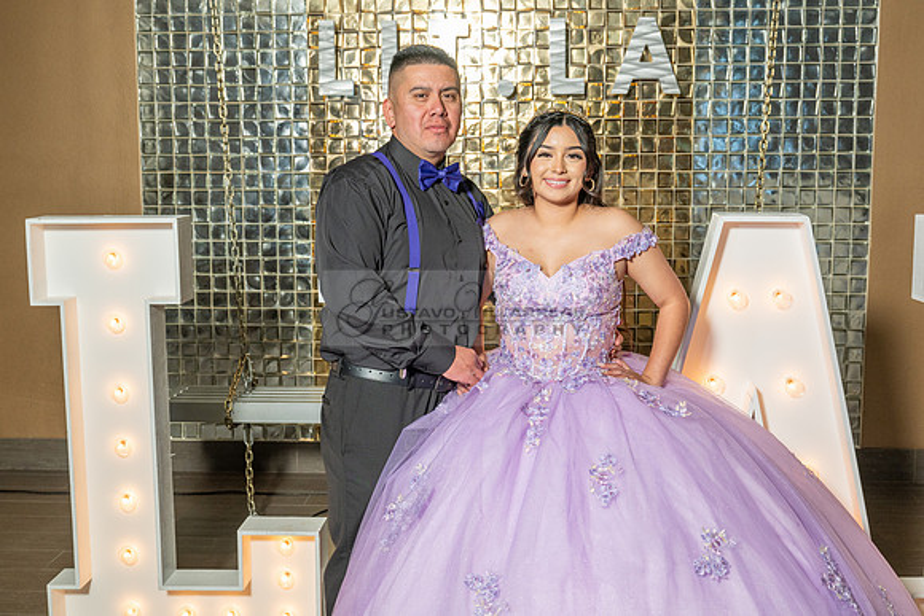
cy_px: 308
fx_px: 1181
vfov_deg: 29.3
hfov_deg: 42.7
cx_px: 462
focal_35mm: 46
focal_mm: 46
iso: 640
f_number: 5.6
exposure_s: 1/125
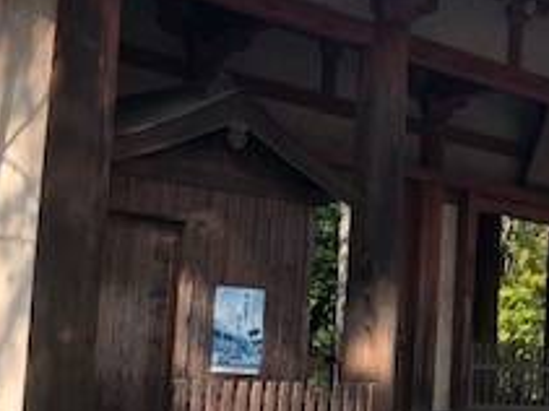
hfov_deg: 22.6
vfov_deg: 17.3
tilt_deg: +8.3
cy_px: 219
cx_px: 474
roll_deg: -0.6
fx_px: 1347
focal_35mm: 85
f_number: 1.8
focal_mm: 3.99
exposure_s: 1/521
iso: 20
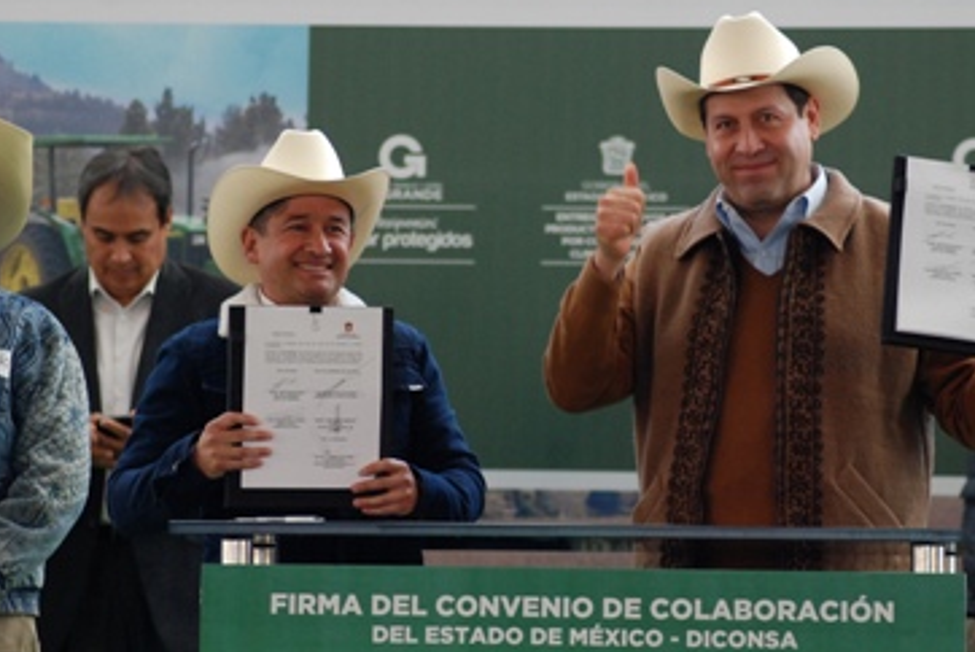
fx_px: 6793
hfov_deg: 8.2
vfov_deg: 5.5
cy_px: 329
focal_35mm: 251
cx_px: 549
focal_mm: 135
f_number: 5.6
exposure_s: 1/250
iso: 800
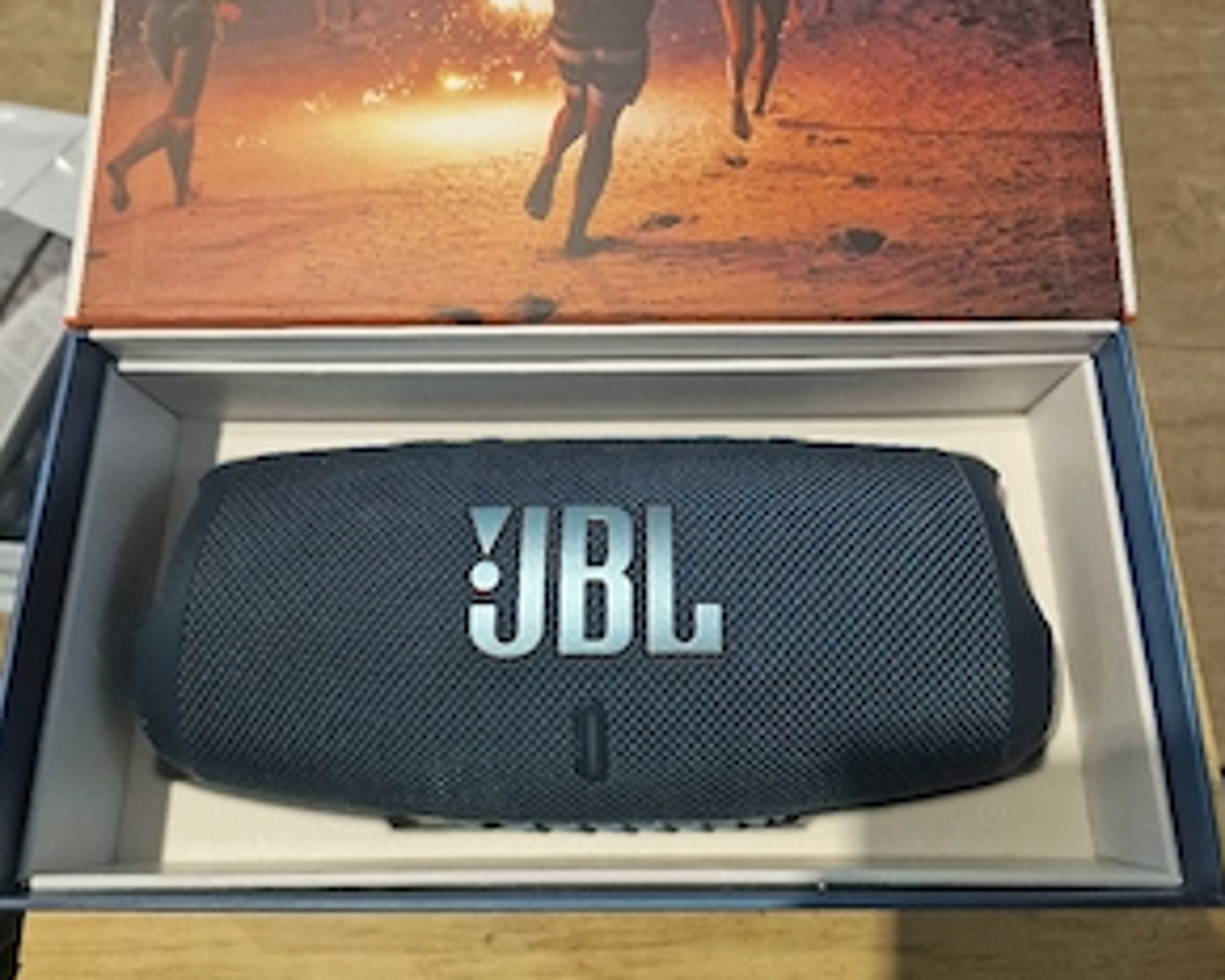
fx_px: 1124
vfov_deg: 45.9
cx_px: 629
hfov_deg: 57.2
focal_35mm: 31
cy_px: 283
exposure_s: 1/100
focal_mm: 6.4
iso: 500
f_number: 1.8
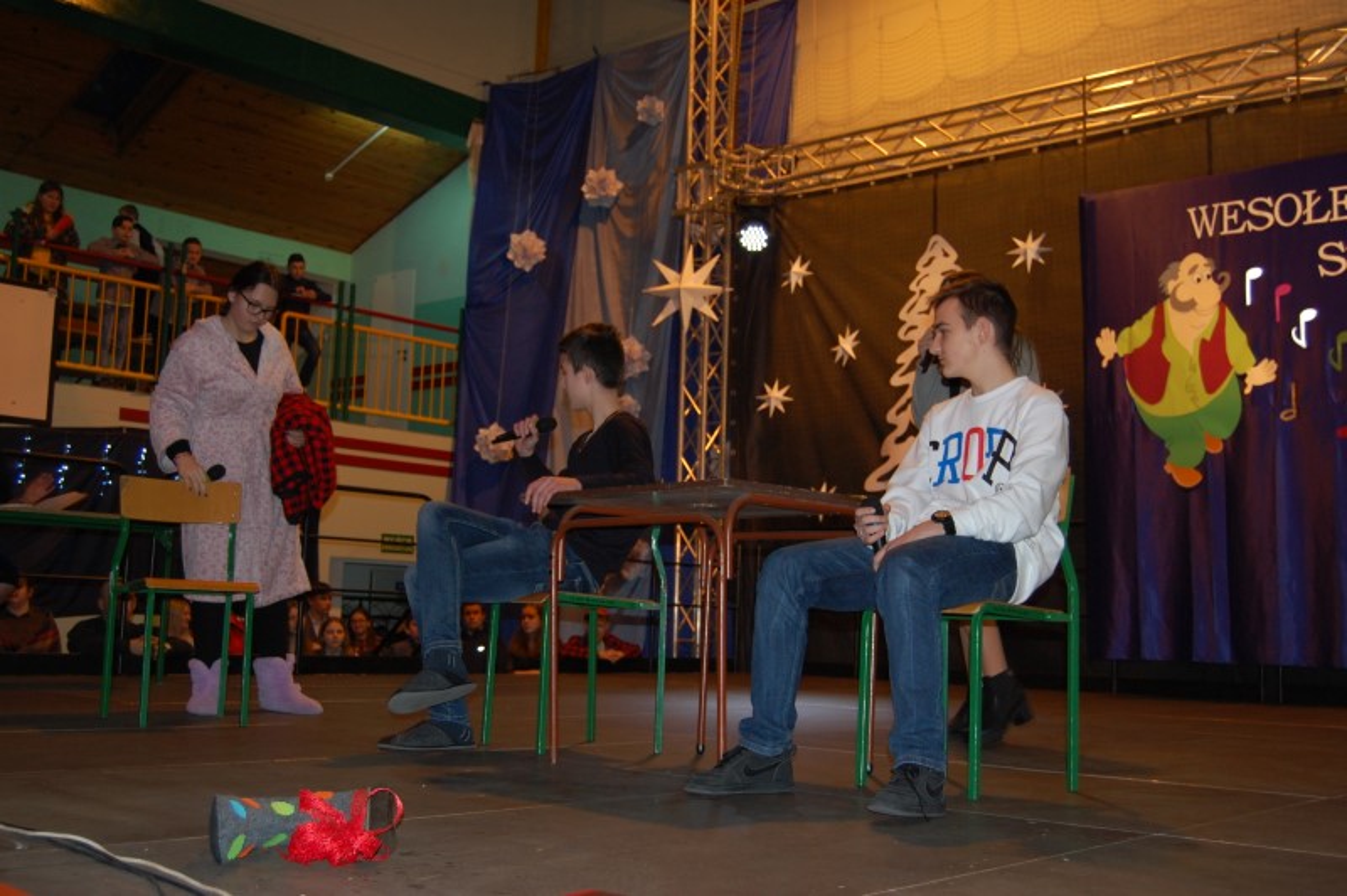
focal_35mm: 39
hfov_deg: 49.6
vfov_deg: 34.2
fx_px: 1458
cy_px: 448
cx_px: 674
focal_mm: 26
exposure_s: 1/60
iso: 400
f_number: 4
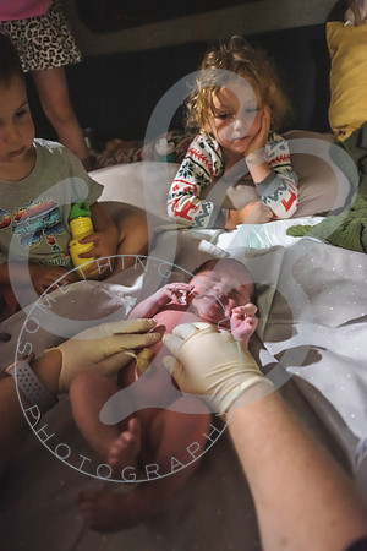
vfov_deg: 73.7
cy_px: 276
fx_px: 367
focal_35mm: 24
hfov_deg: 53.1
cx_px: 184
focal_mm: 24
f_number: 2.8
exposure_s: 1/60
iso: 2000
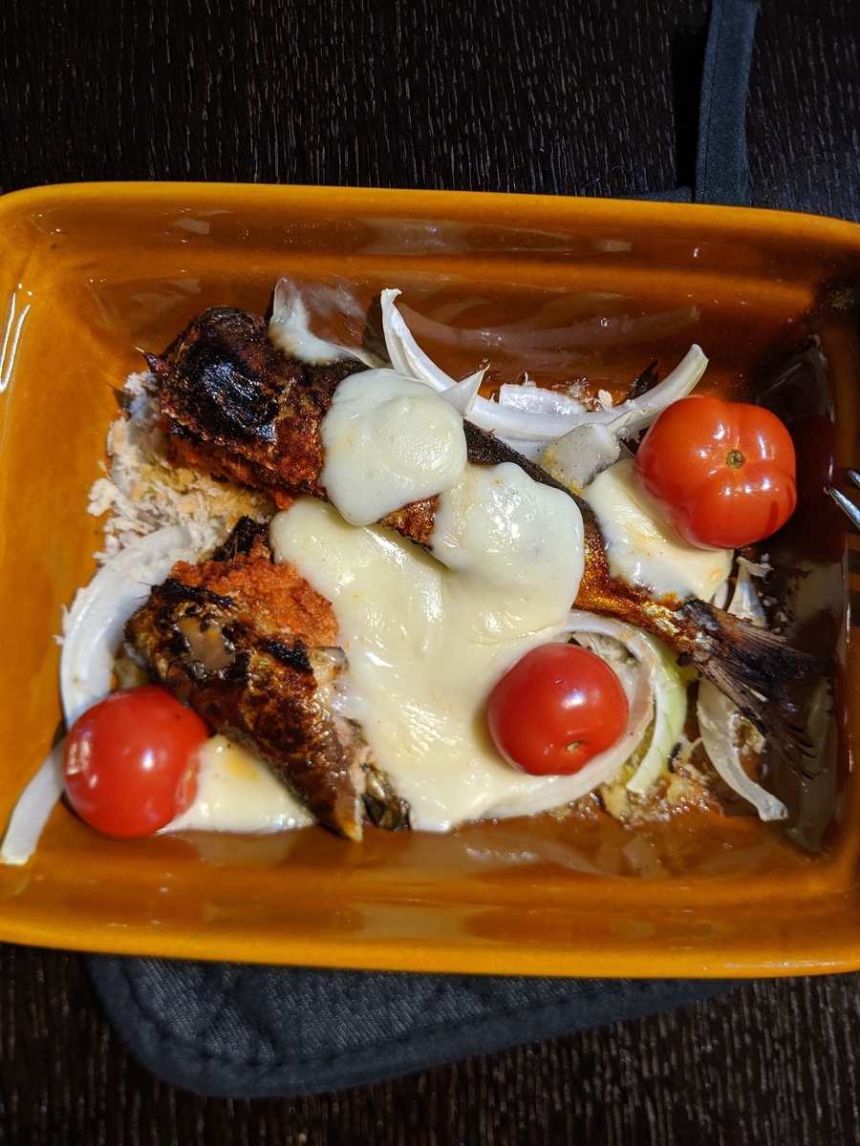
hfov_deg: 51.4
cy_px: 573
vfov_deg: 65.3
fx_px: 894
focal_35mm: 27
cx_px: 430
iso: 114
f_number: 1.8
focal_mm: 4.44
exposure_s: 1/25
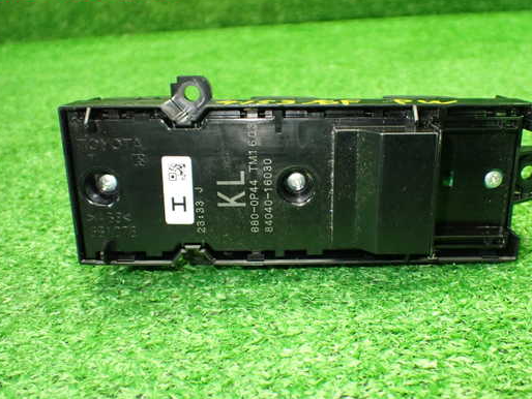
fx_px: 538
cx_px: 296
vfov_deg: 40.7
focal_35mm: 35
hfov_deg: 52.5
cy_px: 211
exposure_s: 1/80
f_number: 2.3
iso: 800
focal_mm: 5.4
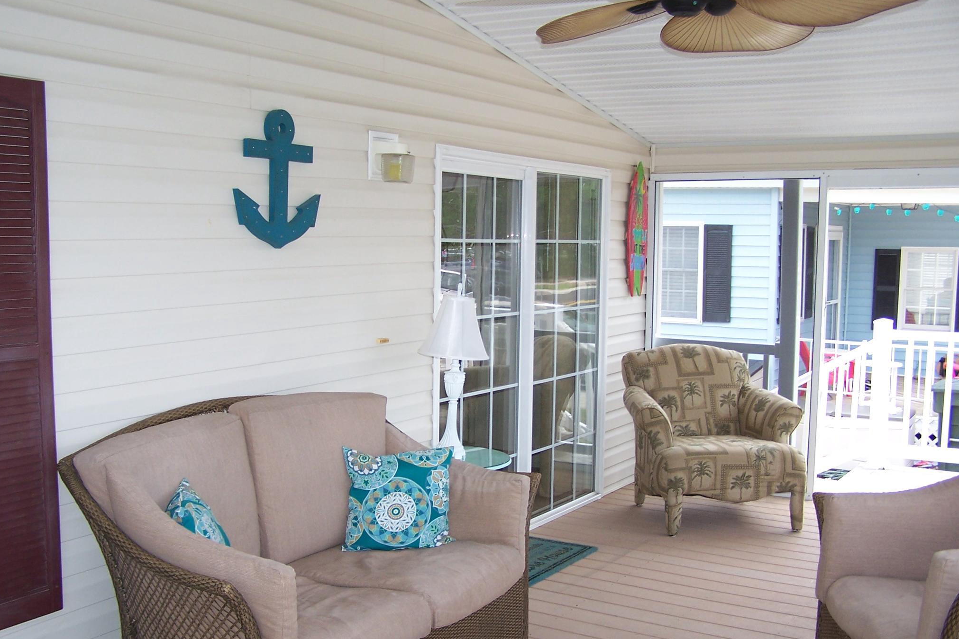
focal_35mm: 40
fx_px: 1066
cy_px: 360
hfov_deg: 48.5
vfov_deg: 33.4
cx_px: 478
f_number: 2.8
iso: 80
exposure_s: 1/250
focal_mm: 6.3
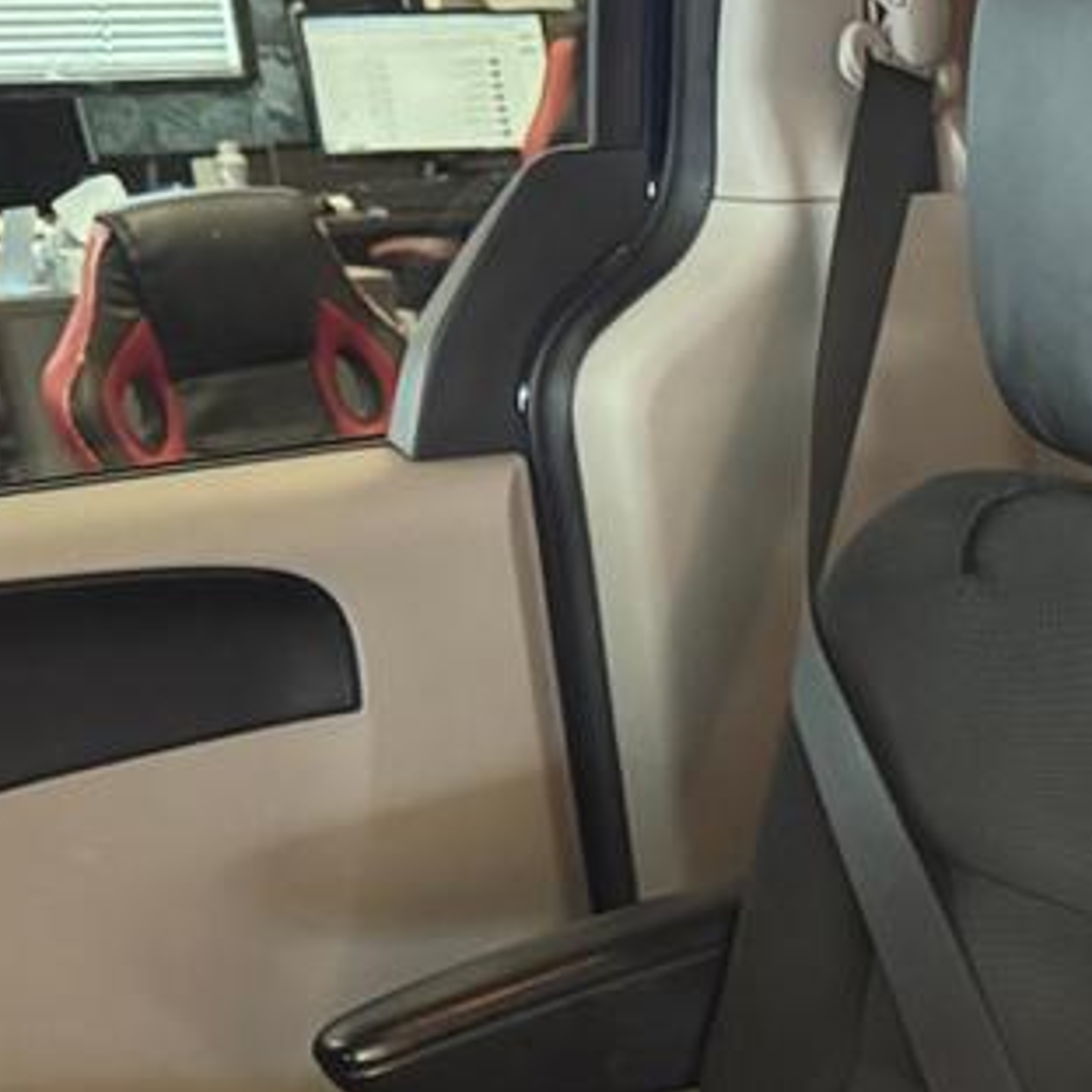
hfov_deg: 17.0
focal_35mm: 87
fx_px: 3105
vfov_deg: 19.0
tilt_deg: -22.8
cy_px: 1274
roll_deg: -1.8
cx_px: 1876
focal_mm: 6.76
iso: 800
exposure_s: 1/40
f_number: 1.78
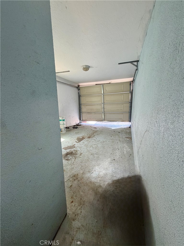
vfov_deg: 102.1
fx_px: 99
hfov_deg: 85.7
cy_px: 123
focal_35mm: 14
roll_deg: +0.3
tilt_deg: -10.8
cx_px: 92
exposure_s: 1/121
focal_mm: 2.22
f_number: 2.2
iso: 200
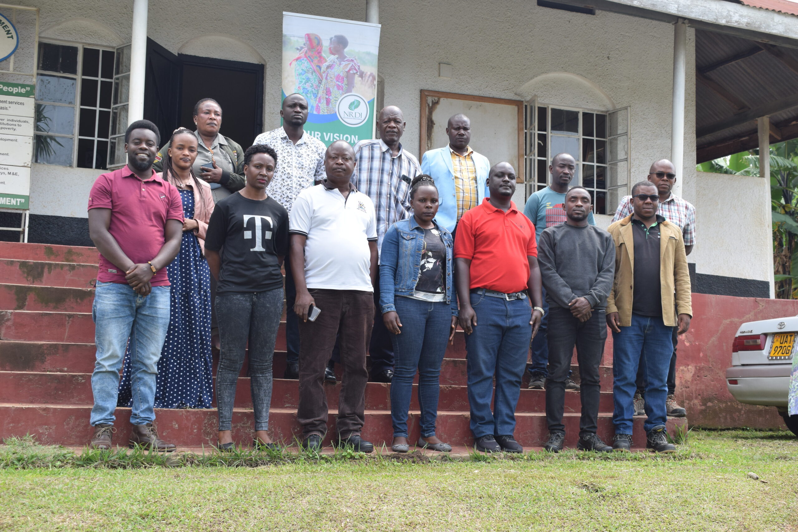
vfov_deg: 28.1
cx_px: 399
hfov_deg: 41.1
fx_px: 1064
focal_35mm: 48
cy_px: 266
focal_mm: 32
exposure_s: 1/250
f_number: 8
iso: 220
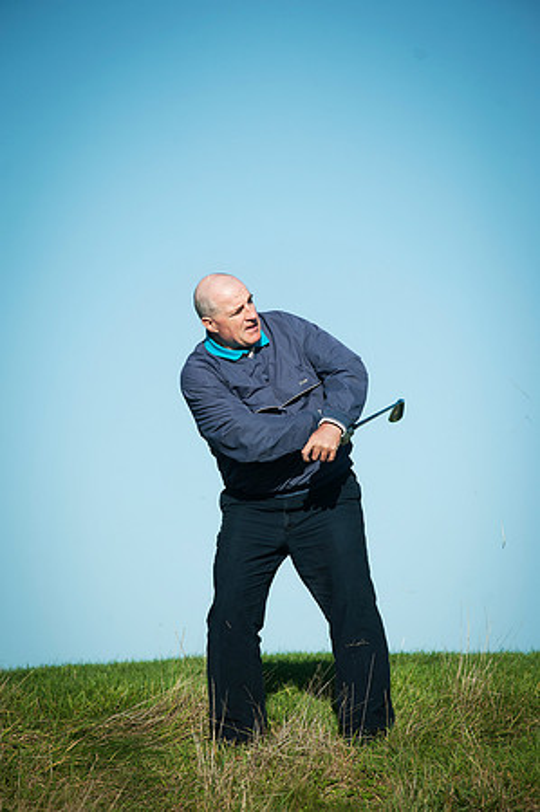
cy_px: 406
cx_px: 270
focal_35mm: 300
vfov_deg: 6.9
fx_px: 6765
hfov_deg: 4.6
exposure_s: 1/3200
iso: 400
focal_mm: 300
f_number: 5.6
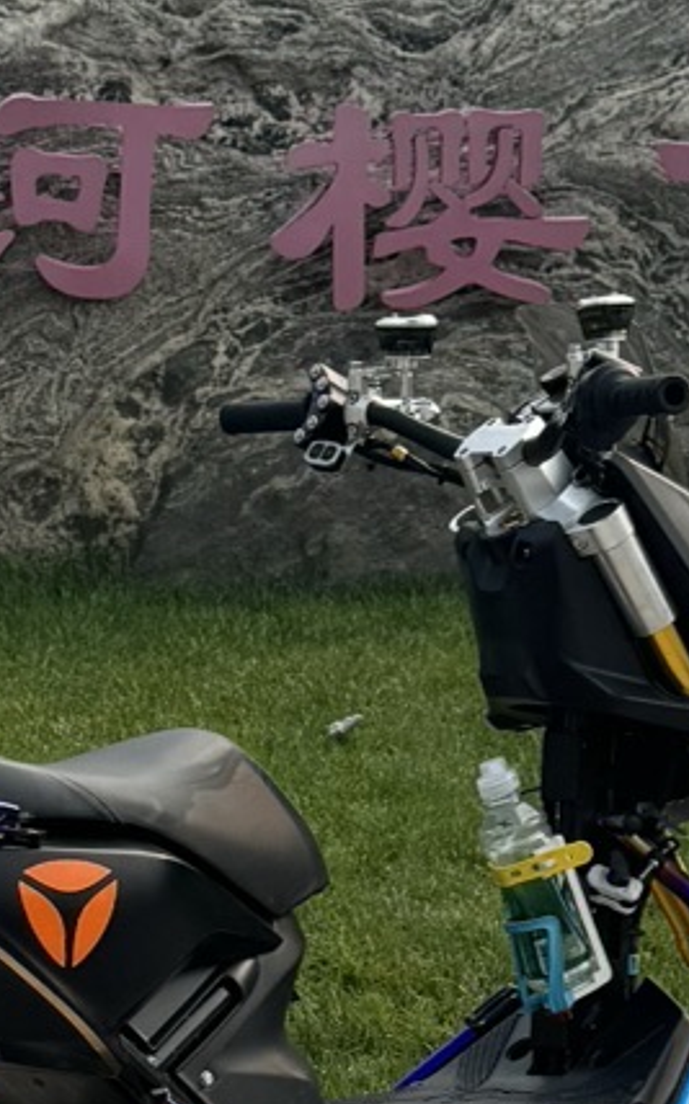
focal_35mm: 119
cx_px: 165
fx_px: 3580
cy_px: 1078
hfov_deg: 11.0
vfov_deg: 17.2
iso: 80
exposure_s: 1/3802
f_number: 1.78
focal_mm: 6.76
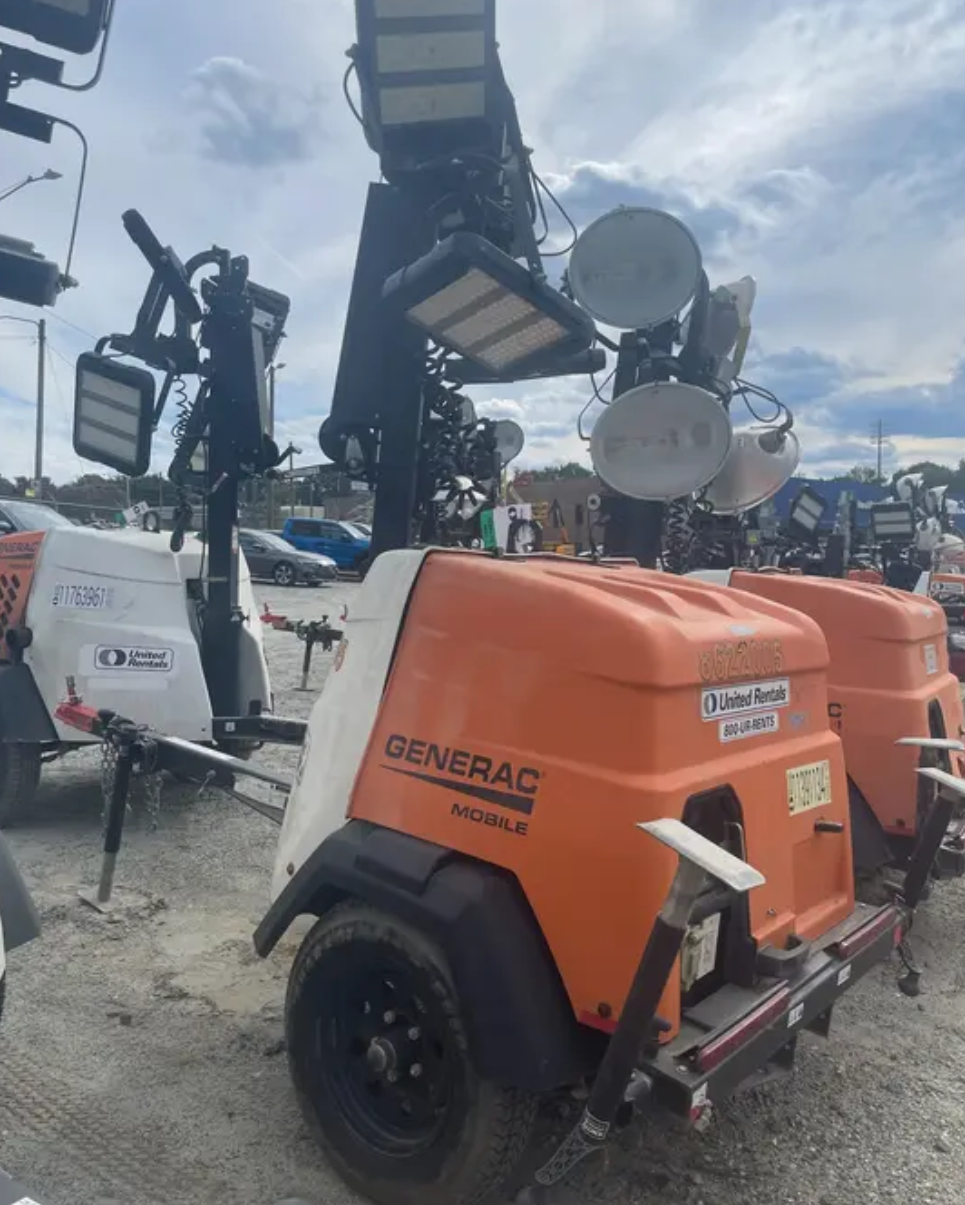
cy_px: 569
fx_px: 999
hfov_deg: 51.6
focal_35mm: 28
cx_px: 490
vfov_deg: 62.1
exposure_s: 1/4464
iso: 32
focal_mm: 4.2
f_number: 1.6
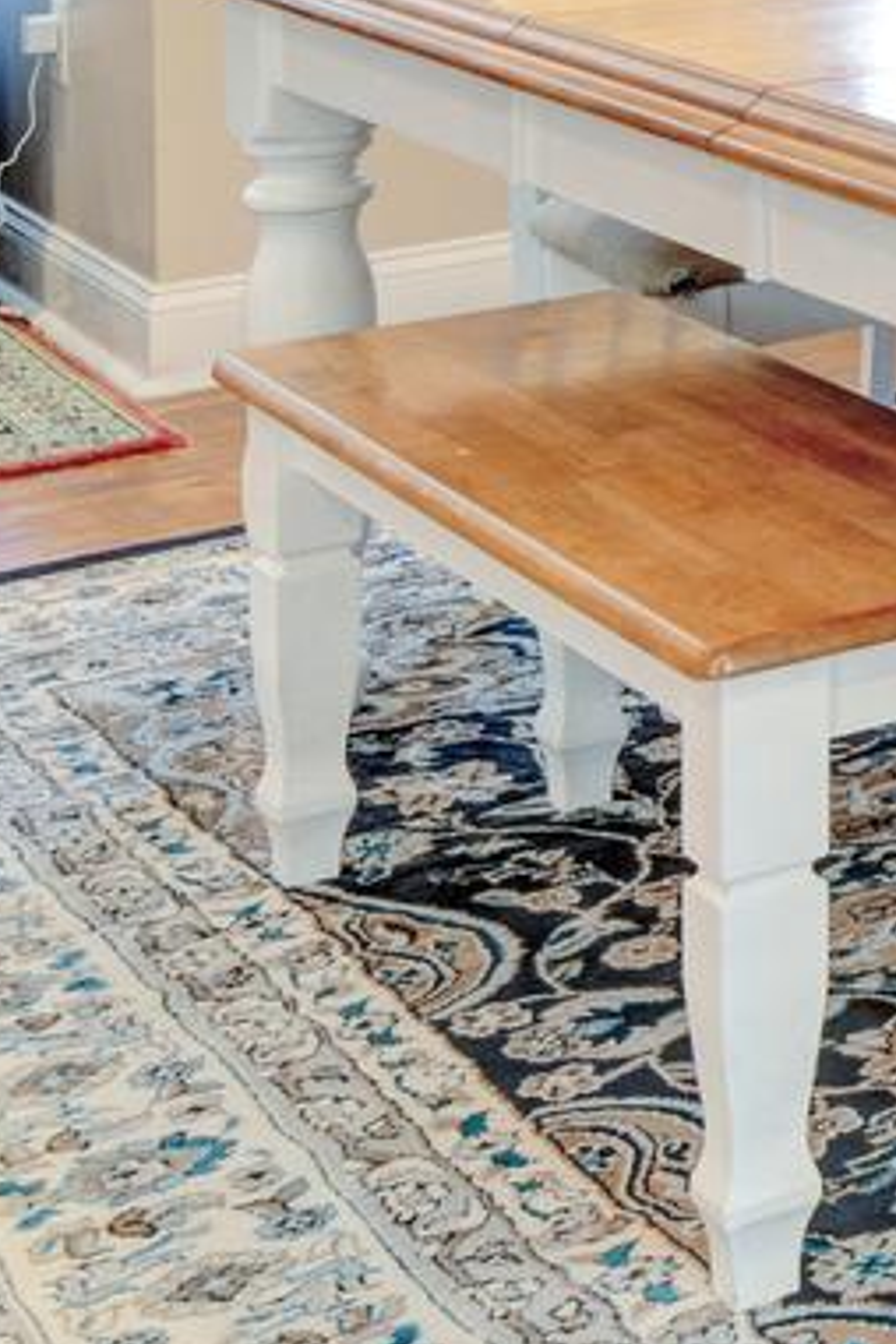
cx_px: 2145
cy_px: -291
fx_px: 3210
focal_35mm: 86
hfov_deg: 12.5
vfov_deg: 21.8
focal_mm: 16
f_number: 14
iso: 100
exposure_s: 1.6
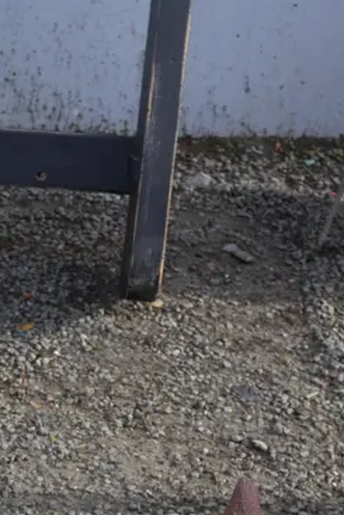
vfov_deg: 16.8
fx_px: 1661
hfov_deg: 11.5
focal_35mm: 116
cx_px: -112
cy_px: 627
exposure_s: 1/125
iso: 200
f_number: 5.6
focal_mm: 20
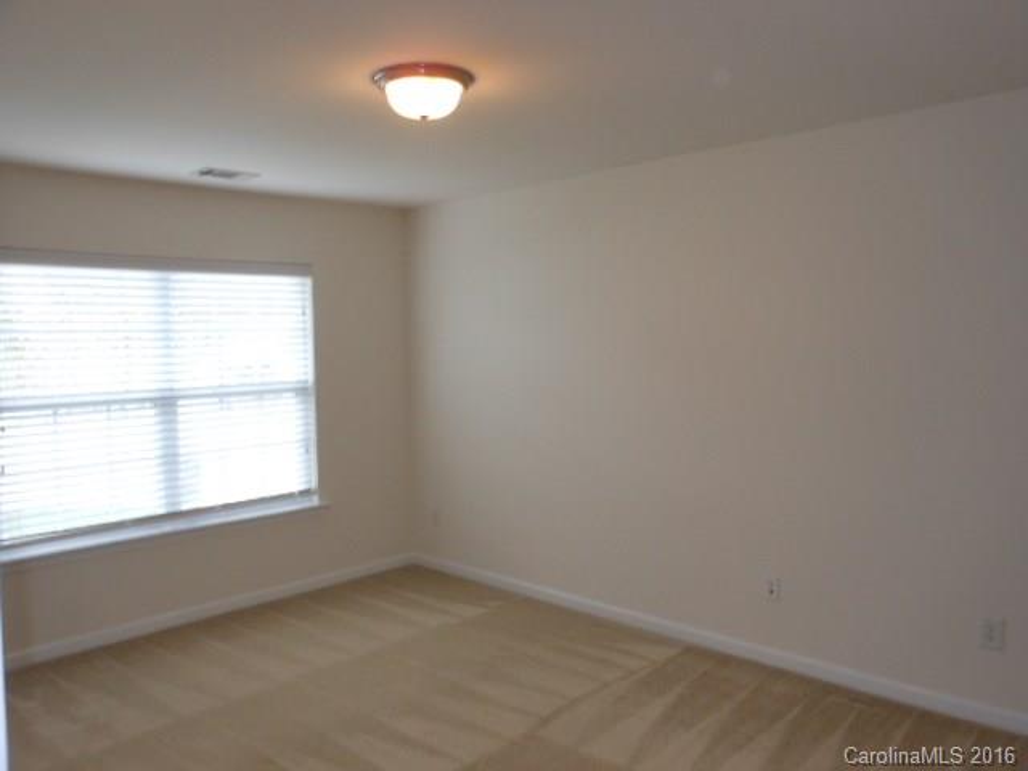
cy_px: 386
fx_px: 832
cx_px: 514
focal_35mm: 28
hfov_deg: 63.4
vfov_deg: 49.7
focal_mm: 5
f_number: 3.7
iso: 200
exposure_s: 1/30
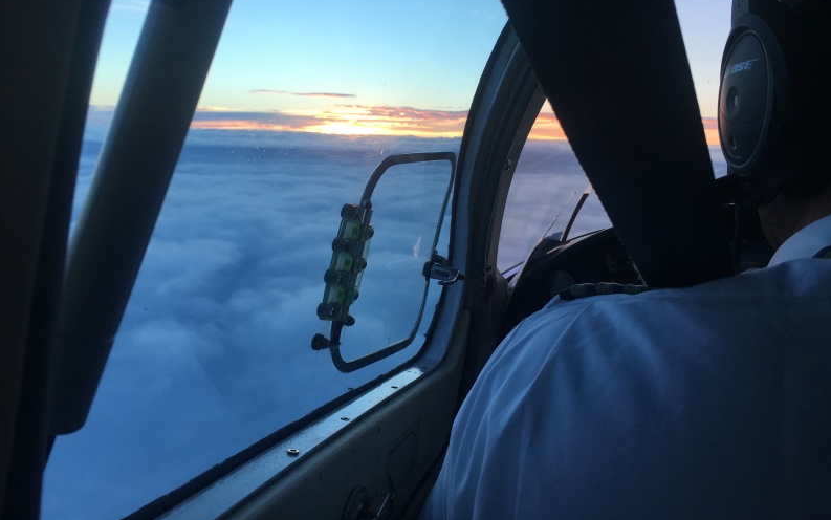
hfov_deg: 61.2
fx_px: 702
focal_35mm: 31
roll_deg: -1.1
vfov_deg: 40.5
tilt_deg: -5.7
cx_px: 416
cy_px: 216
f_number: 2.2
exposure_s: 1/120
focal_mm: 4.15
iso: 32
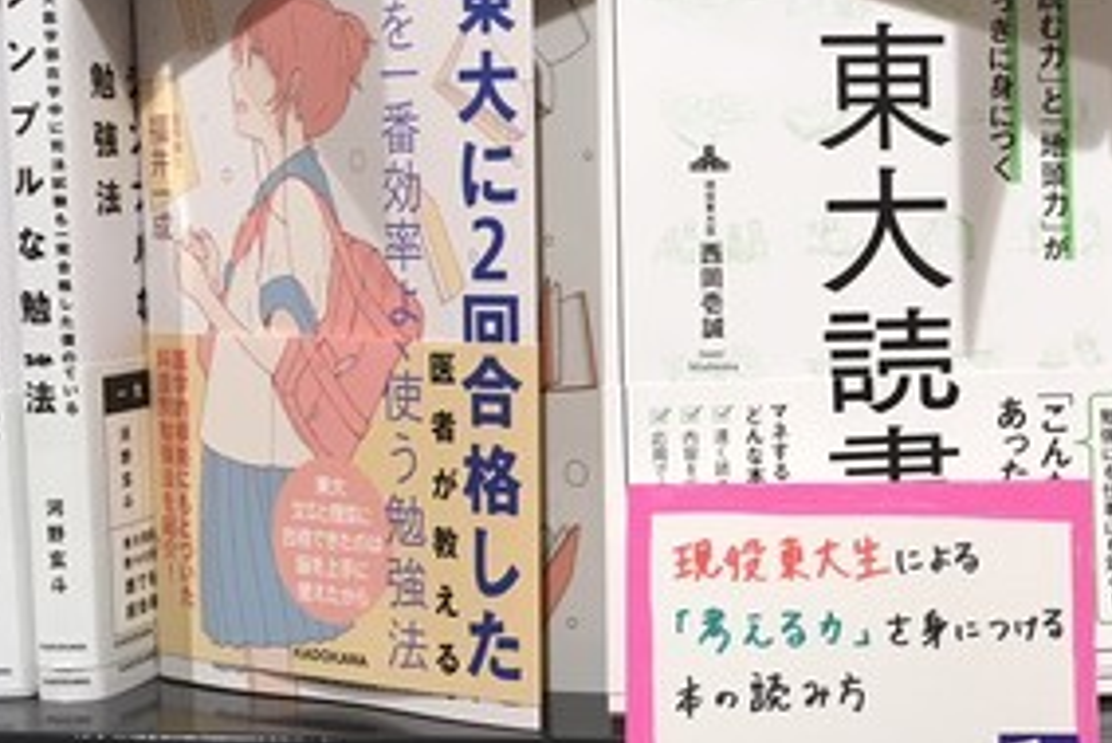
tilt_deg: -8.5
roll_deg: +0.9
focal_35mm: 64
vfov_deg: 21.2
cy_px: 291
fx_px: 1978
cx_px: 1084
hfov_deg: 29.5
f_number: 2.2
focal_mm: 4.15
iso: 32
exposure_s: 1/30
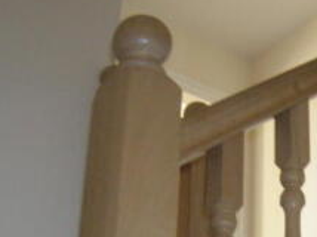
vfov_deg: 15.5
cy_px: 256
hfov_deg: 20.7
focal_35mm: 93
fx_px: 851
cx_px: 277
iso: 200
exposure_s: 1/23.8
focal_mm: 5.7
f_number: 2.9
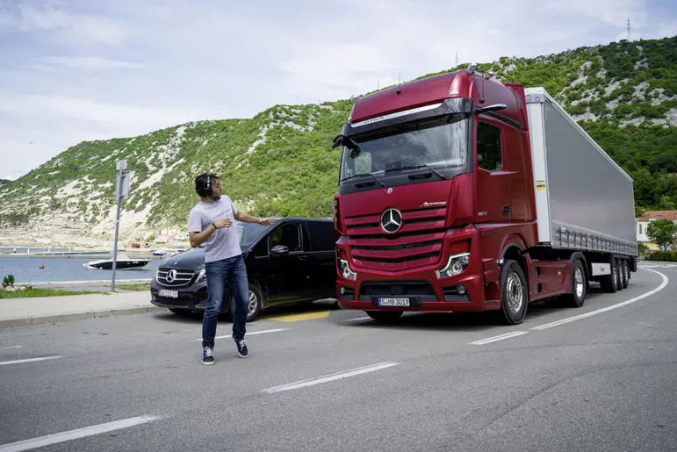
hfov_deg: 65.4
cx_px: 342
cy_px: 219
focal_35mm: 28
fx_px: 527
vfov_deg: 46.5
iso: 50
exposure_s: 1/320
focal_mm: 27
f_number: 5
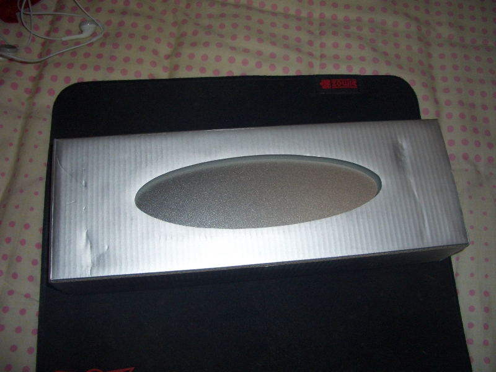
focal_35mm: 35
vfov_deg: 40.7
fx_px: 502
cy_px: 186
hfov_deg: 52.6
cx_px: 248
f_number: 2.6
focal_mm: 5.8
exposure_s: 1/60
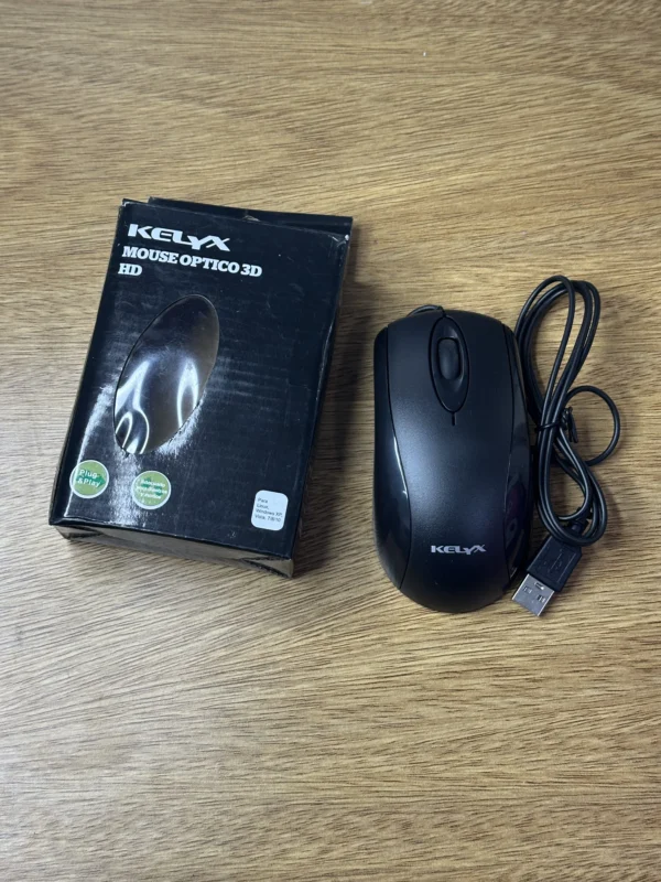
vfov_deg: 39.7
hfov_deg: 30.3
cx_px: 330
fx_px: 1222
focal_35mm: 48
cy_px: 441
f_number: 1.78
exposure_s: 1/50
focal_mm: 6.86
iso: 200
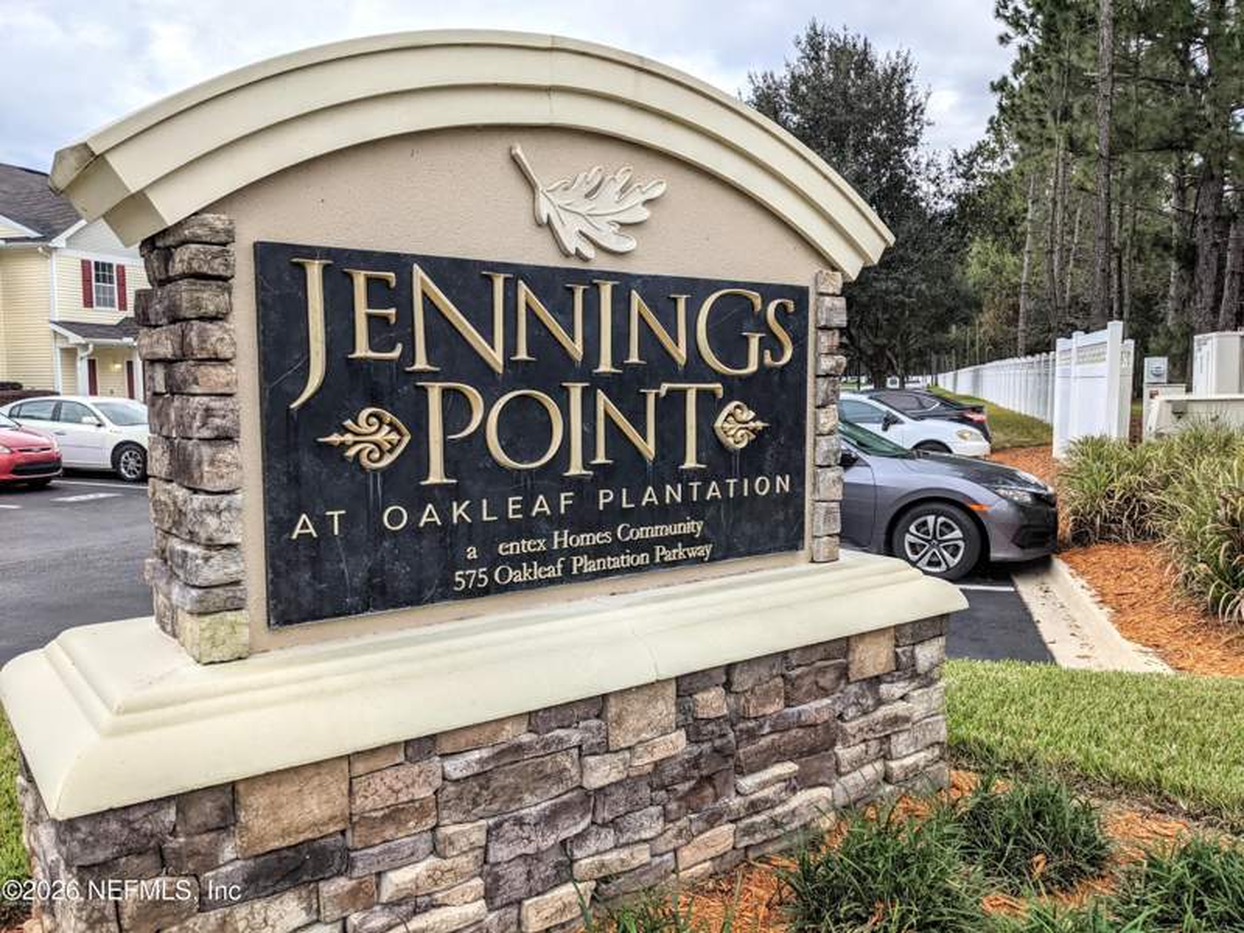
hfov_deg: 65.3
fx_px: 970
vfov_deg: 51.4
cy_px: 466
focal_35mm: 27
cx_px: 622
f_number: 1.73
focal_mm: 4.38
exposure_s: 1/1560
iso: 58
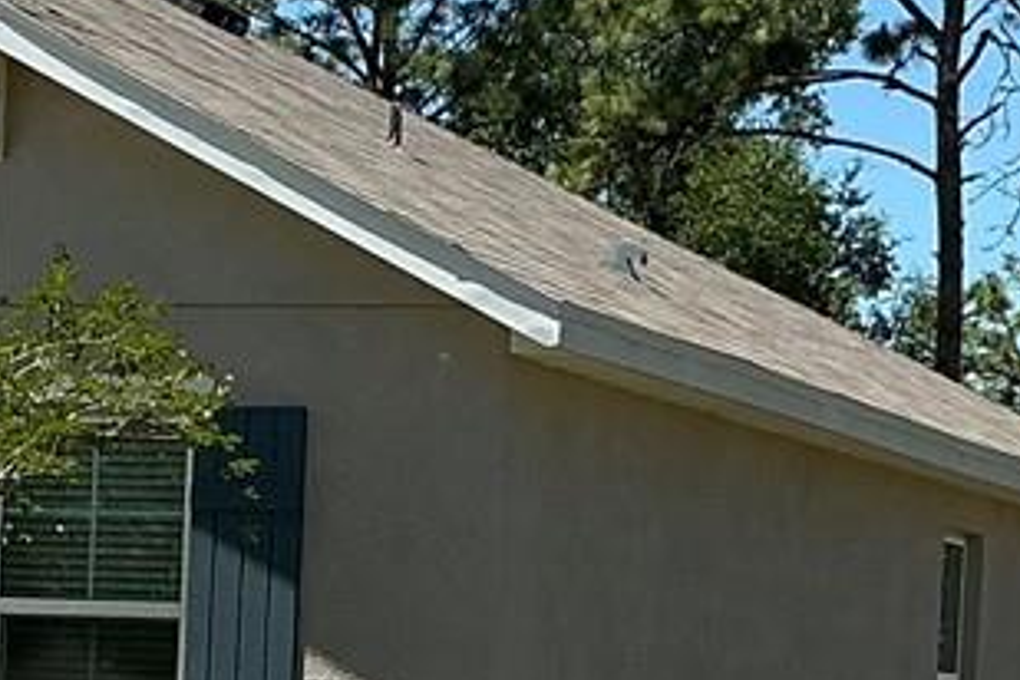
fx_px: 4420
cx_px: 13
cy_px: 776
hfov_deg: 13.0
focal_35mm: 156
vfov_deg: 8.7
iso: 25
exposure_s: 1/1912
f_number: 1.8
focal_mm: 3
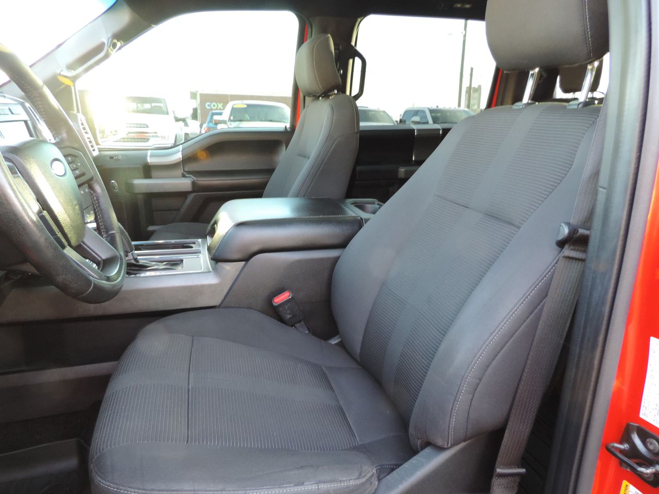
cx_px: 330
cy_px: 247
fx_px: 457
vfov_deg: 56.8
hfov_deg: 71.6
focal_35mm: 24
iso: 320
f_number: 3
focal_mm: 4.3
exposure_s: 1/30
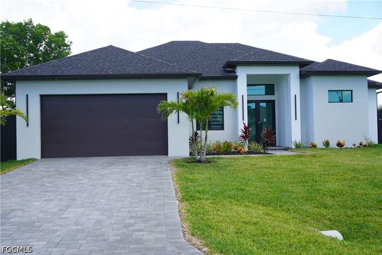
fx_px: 446
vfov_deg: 31.9
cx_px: 191
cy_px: 128
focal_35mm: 42
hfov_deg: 46.4
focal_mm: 28
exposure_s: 1/100
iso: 100
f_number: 8
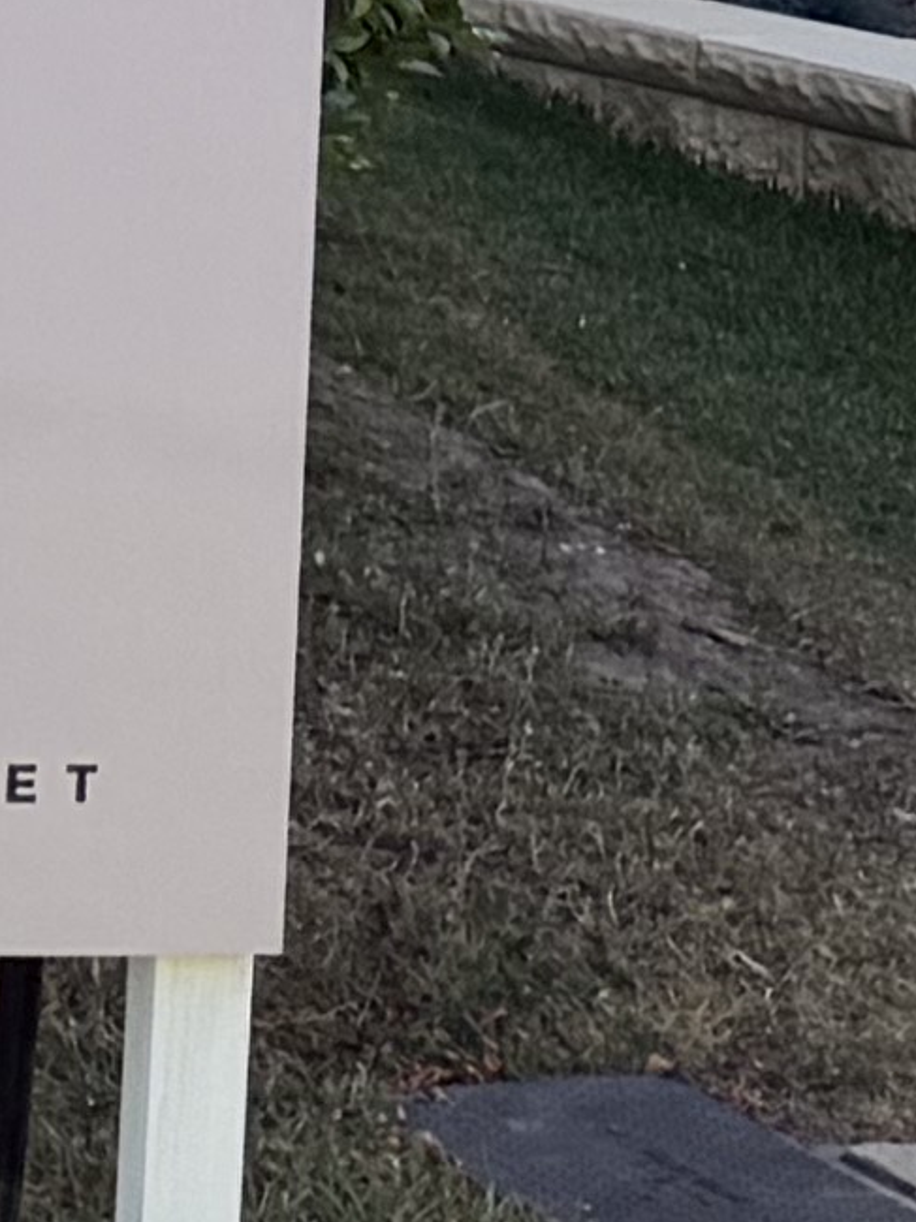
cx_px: -2667
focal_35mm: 211
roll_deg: -1.4
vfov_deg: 9.0
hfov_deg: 6.0
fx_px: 7449
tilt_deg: +0.6
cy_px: -827
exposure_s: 1/2232
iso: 80
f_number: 1.78
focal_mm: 6.76
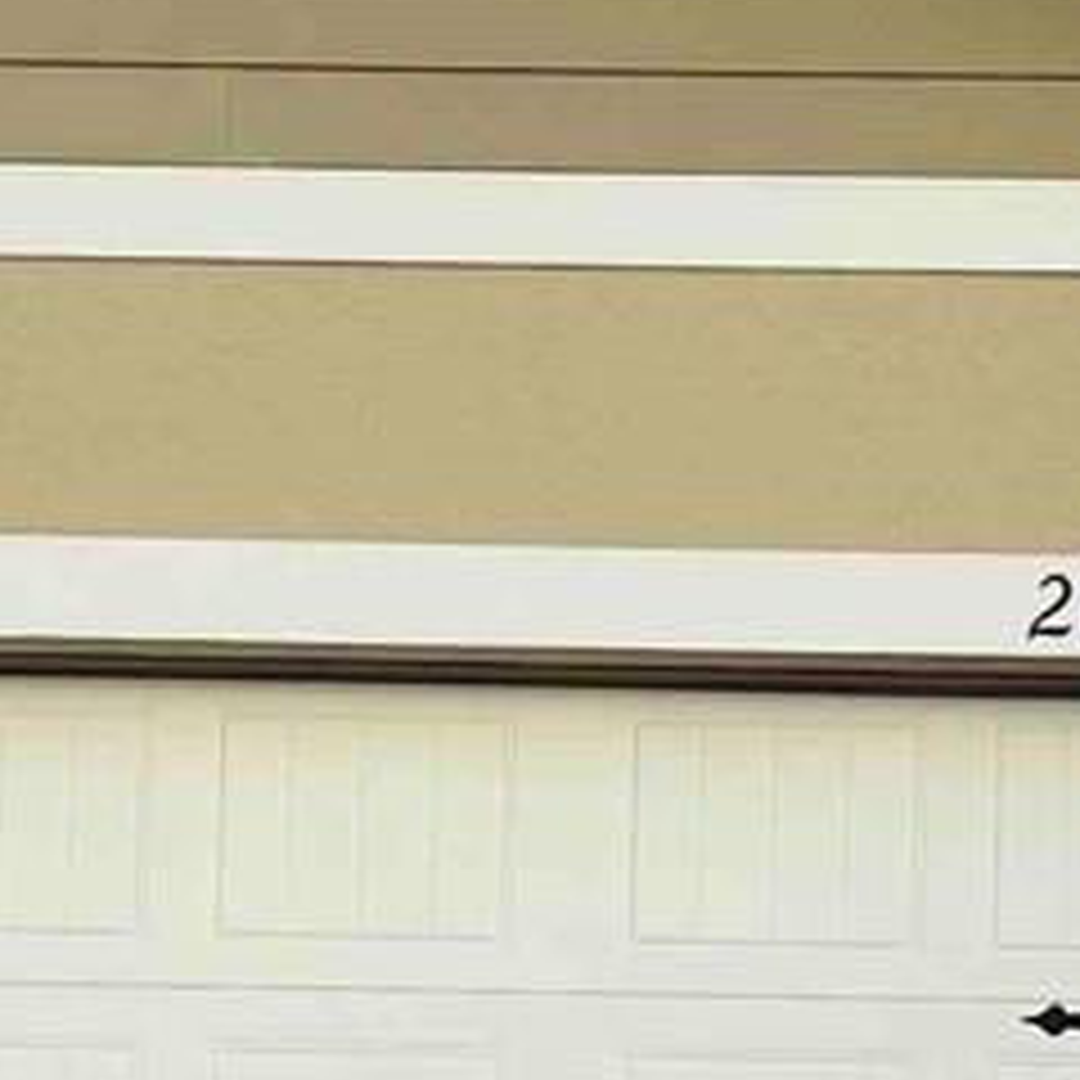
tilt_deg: +3.7
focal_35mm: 153
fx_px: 5401
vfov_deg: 11.4
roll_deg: -1.5
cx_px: 1143
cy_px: 940
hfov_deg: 11.3
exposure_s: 1/1412
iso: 50
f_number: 1.5
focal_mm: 5.7
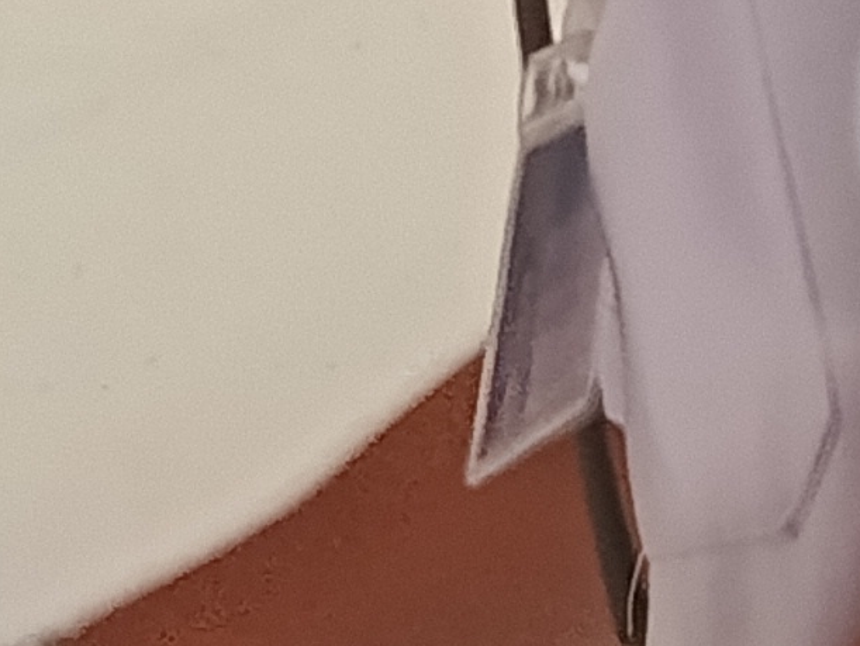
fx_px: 5693
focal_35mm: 229
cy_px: -158
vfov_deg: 6.4
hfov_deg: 8.5
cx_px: -397
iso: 1000
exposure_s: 1/33.3
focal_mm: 5.24
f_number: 1.7
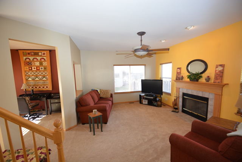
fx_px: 101
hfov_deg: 100.3
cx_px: 121
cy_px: 81
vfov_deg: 77.4
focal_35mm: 15
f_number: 4
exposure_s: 1/60
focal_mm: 10
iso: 220
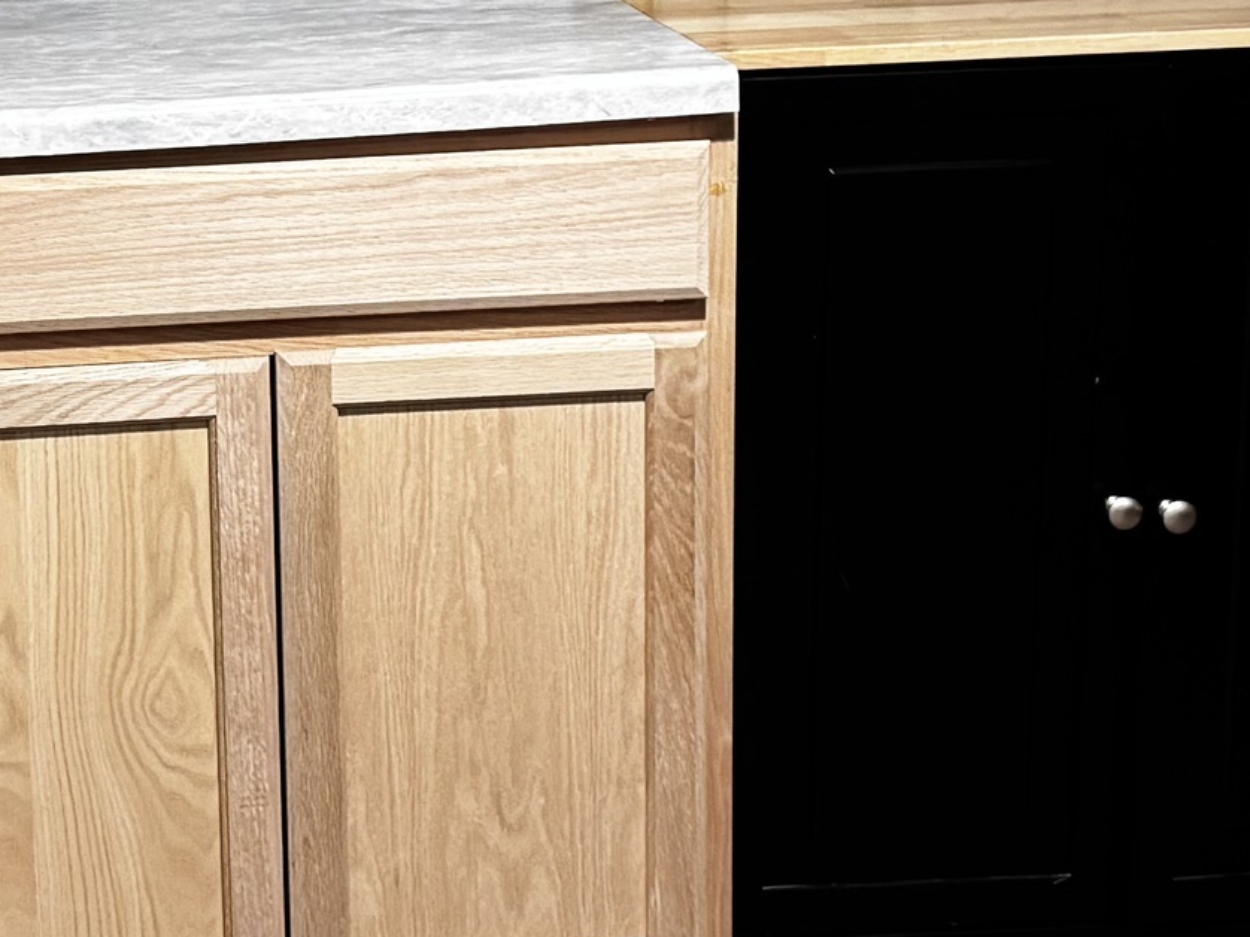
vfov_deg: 16.7
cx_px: 69
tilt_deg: -13.5
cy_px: 252
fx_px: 3177
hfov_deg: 21.6
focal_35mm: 88
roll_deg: +2.6
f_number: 1.78
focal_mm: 6.76
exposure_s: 1/60
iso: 500
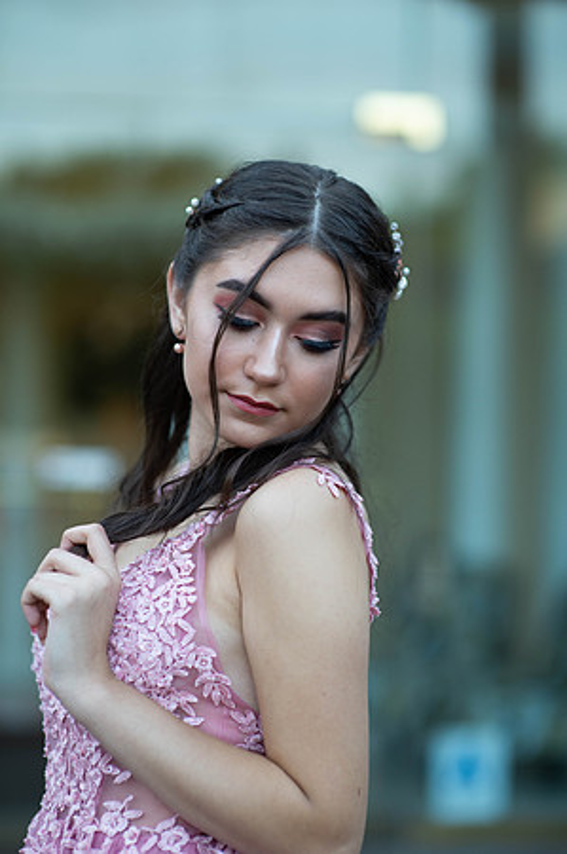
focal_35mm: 85
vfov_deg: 23.9
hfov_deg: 16.0
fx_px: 2013
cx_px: 284
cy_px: 427
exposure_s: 1/640
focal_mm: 85
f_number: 2
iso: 250
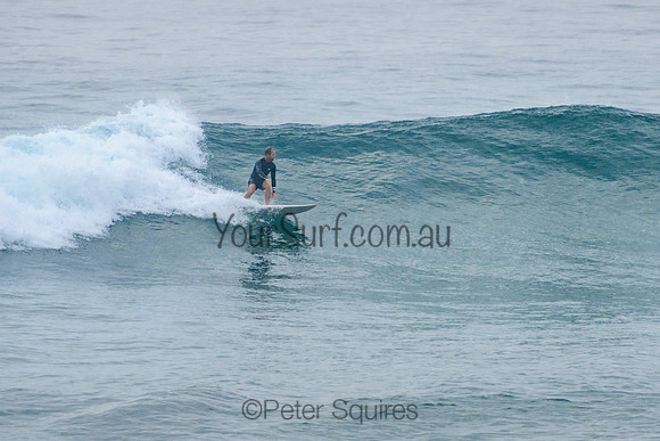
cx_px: 414
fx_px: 10075
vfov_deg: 2.5
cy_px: 176
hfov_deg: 3.8
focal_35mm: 549
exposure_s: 1/1250
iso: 500
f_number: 5.6
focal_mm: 400
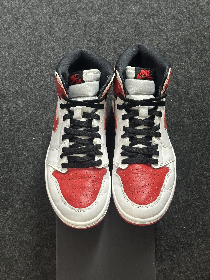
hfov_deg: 30.3
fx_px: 388
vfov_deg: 39.7
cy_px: 140
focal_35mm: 48
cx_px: 105
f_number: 1.78
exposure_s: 1/33
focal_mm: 6.86
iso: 320
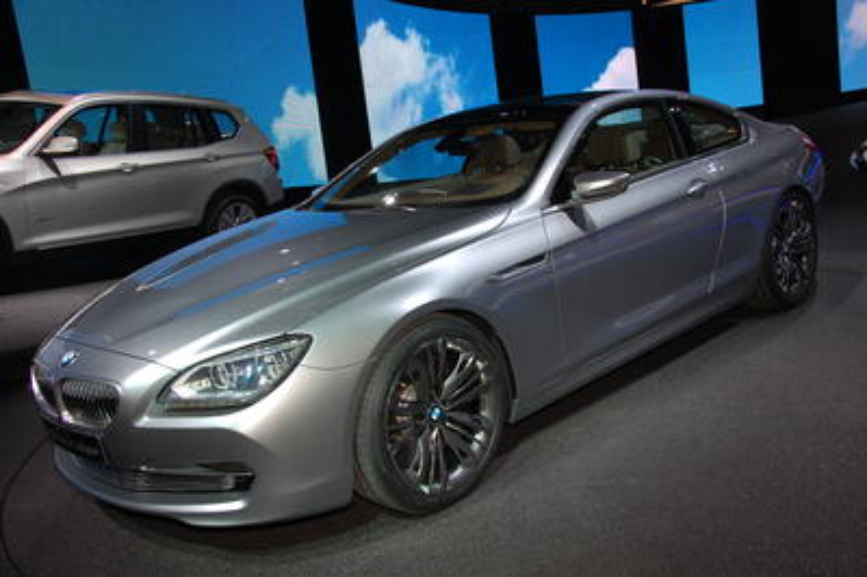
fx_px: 866
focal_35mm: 36
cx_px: 434
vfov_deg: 36.8
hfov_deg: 53.2
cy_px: 288
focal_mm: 24
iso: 200
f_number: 5
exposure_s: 1/100
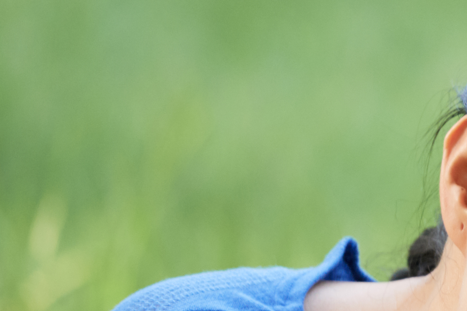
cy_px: 122
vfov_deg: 1.5
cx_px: 1086
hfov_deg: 2.3
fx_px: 11769
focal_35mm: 907
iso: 400
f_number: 2.8
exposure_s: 1/500
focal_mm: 190
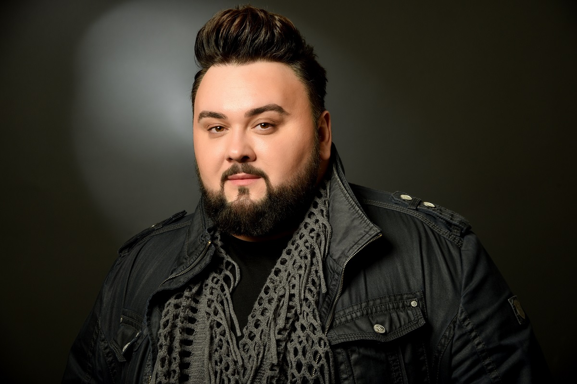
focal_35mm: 85
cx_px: 288
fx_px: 1362
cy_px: 192
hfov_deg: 23.9
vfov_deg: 16.1
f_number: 9
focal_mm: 85
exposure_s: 1/200
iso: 100
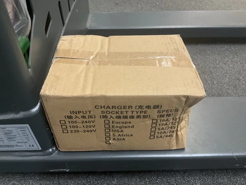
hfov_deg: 61.7
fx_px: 206
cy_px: 92
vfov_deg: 48.2
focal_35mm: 29
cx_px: 123
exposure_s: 1/40
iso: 320
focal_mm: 3
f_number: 1.8
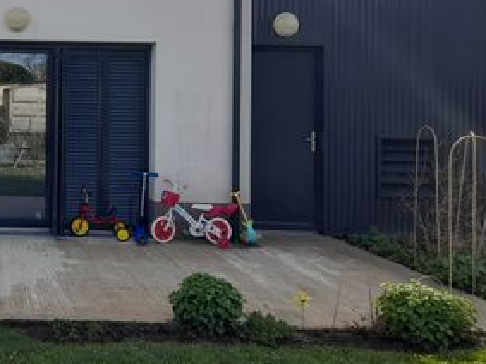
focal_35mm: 53
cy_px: 64
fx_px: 744
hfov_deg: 33.2
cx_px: 0
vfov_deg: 26.9
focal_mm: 4.6
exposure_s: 1/476
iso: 20
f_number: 2
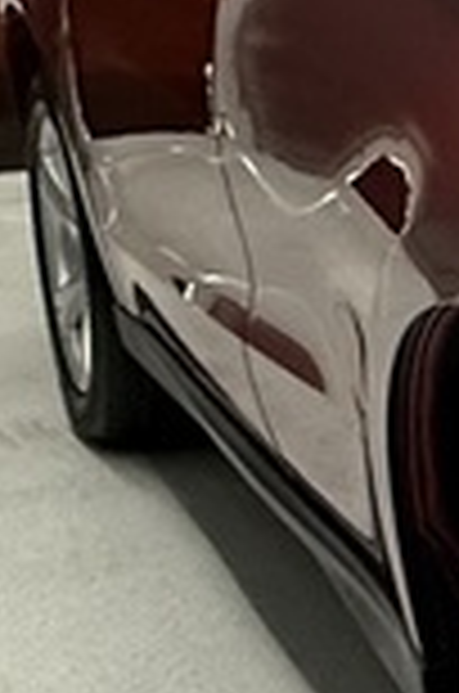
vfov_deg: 20.9
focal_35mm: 97
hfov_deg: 9.8
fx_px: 1863
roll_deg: -2.8
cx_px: 1458
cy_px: 194
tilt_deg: -11.2
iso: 500
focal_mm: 2.22
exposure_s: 1/100
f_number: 2.2
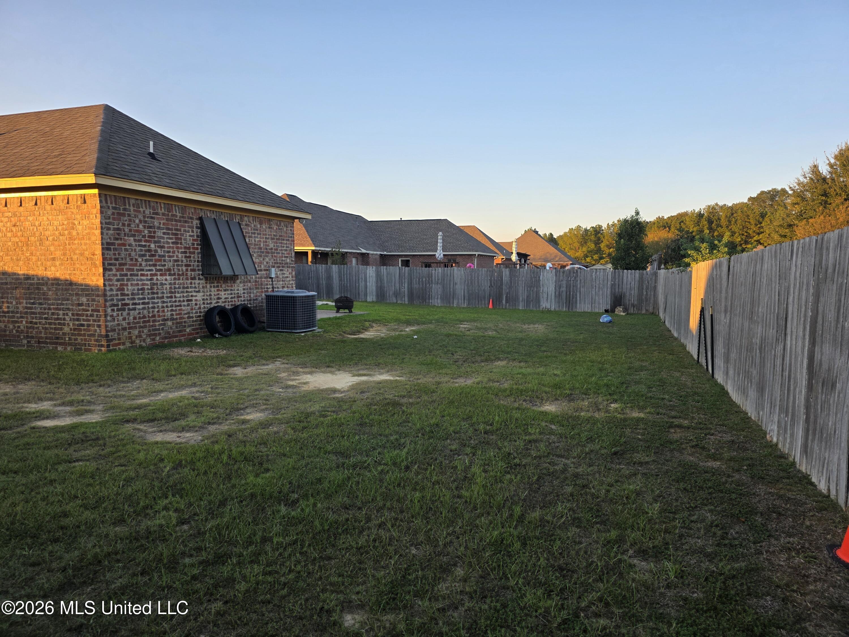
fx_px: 564
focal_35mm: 23
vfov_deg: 58.9
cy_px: 318
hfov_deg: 73.9
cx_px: 424
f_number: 1.7
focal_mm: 6.3
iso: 40
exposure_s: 1/359
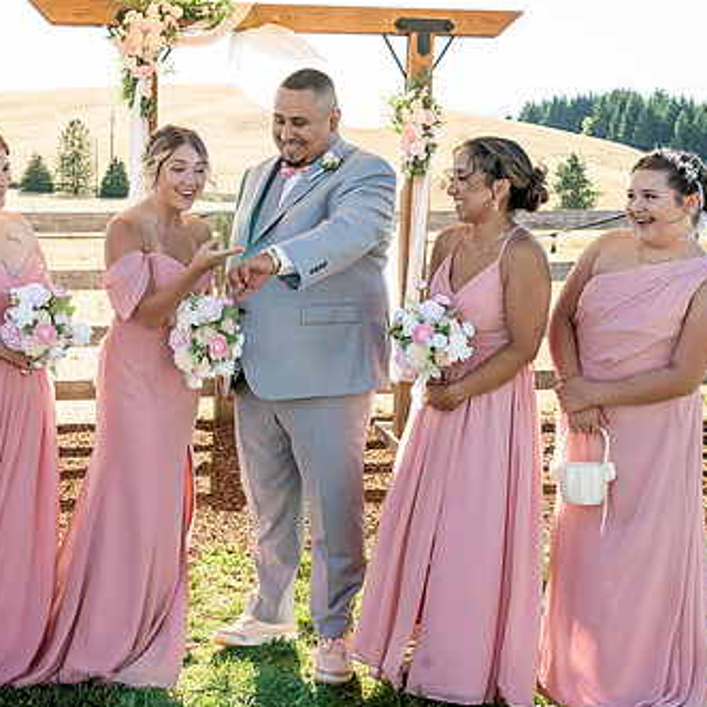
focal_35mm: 52
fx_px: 1202
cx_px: 230
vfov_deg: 32.8
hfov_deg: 32.5
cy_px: 346
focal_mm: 35
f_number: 8
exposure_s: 1/320
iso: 640
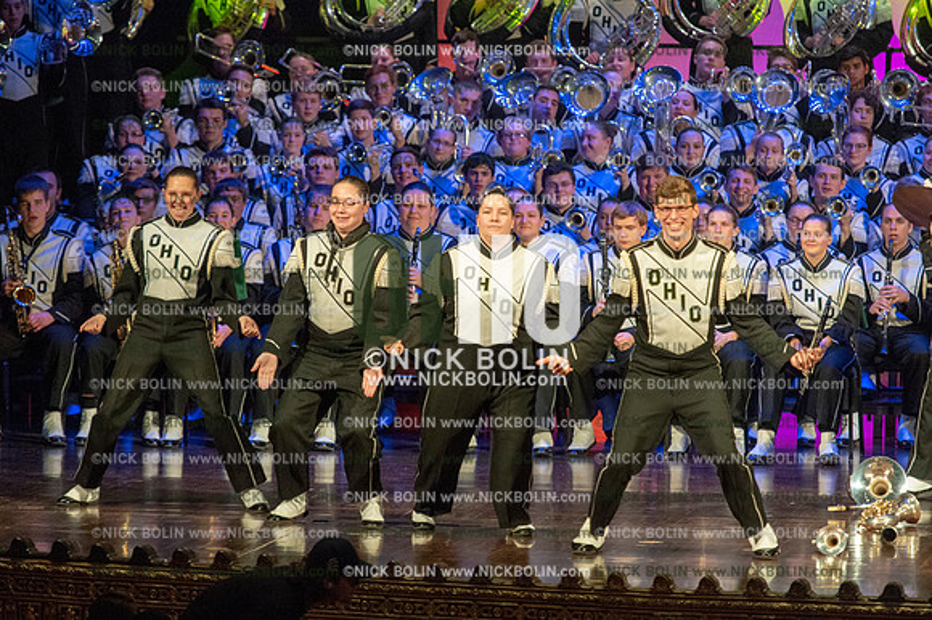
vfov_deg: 5.5
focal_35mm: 250
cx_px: 466
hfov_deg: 8.2
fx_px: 6468
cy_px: 310
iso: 8000
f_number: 5.6
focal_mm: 250
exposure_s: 1/250
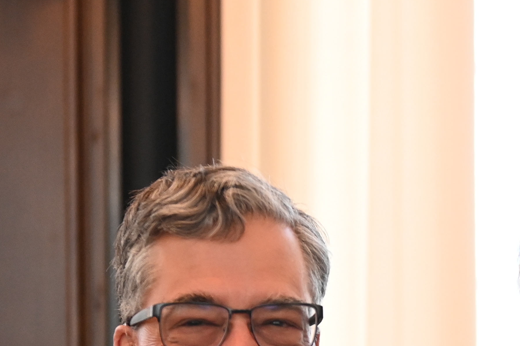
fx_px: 1574
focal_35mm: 109
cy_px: 491
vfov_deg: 12.1
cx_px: 365
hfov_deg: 18.7
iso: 4000
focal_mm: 35
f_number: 2.8
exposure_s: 1/160
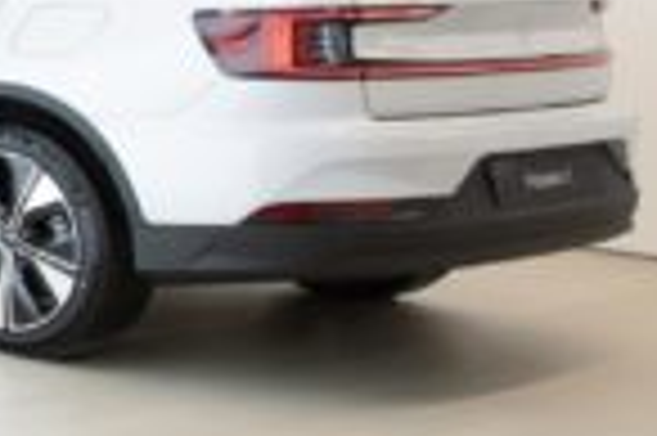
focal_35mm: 82
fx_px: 1495
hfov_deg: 17.8
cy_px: -2
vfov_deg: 16.3
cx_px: -634
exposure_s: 1/6
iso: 125
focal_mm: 20
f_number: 9
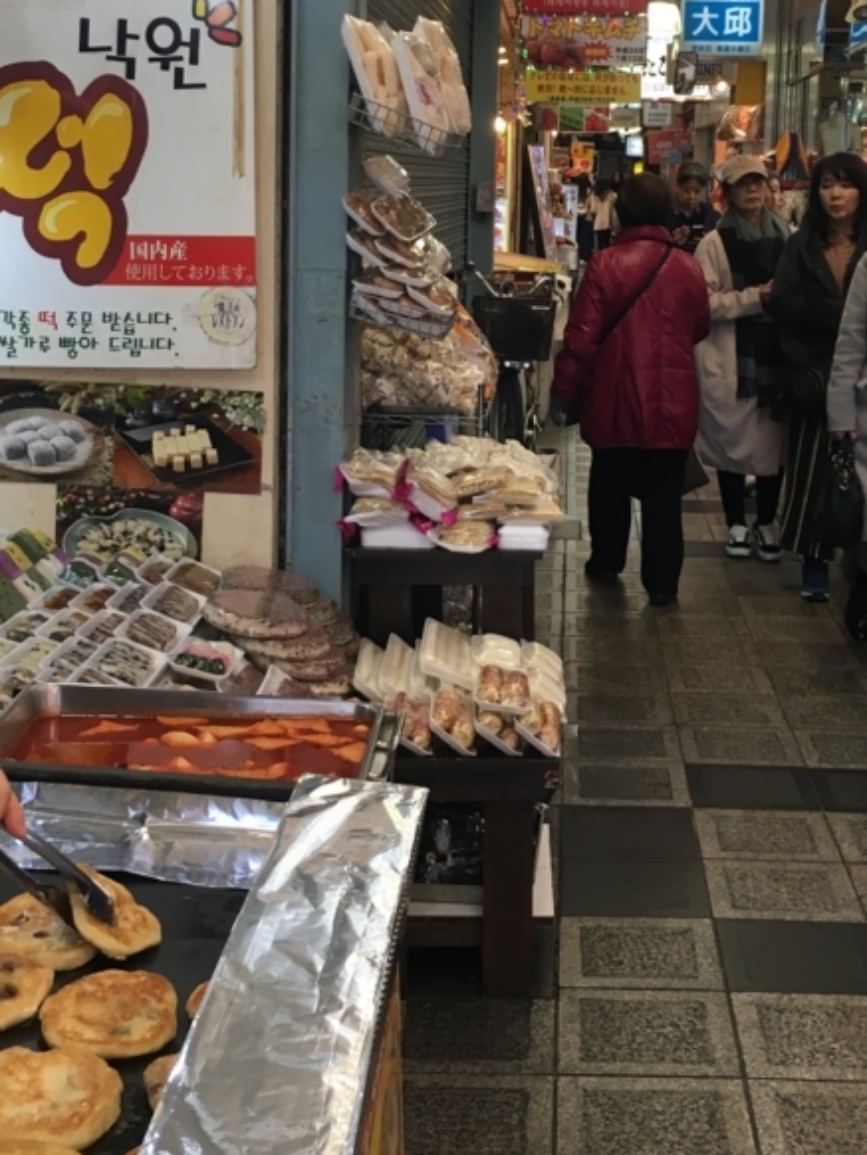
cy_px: 415
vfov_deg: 37.2
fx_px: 1702
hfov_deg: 28.5
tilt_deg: -7.8
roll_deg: -1.2
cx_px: 528
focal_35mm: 51
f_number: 2.2
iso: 25
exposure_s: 1/30
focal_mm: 4.15
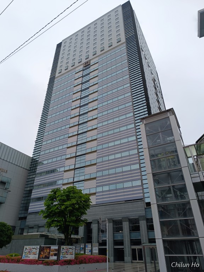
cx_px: 102
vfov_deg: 71.6
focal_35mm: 24
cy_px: 136
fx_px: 189
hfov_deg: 56.8
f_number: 1.65
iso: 50
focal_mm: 6.14
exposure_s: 1/266
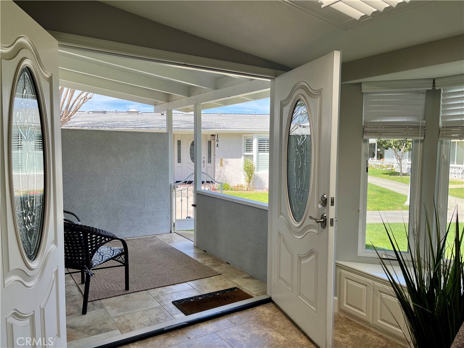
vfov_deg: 53.1
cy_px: 174
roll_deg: -0.7
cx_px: 232
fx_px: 349
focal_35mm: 26
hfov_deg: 67.3
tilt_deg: -4.1
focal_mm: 5.1
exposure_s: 1/676
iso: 50
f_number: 1.6
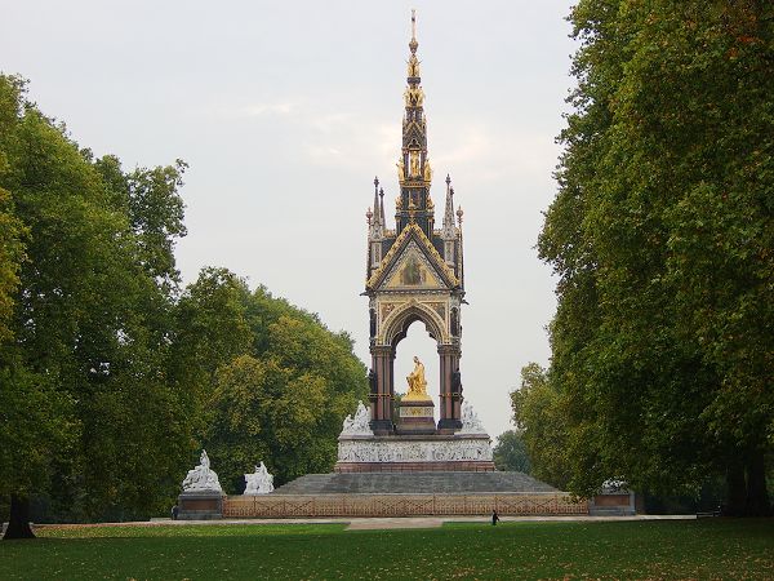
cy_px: 290
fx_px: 1565
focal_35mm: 70
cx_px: 387
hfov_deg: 27.8
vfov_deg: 21.0
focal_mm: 18.38
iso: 50
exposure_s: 1/78
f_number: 4
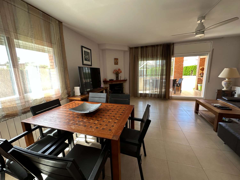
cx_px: 120
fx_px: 97
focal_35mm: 14
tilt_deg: -8.9
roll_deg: +1.7
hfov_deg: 102.1
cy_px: 90
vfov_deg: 85.7
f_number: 2.2
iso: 100
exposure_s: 1/99
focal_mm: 2.22
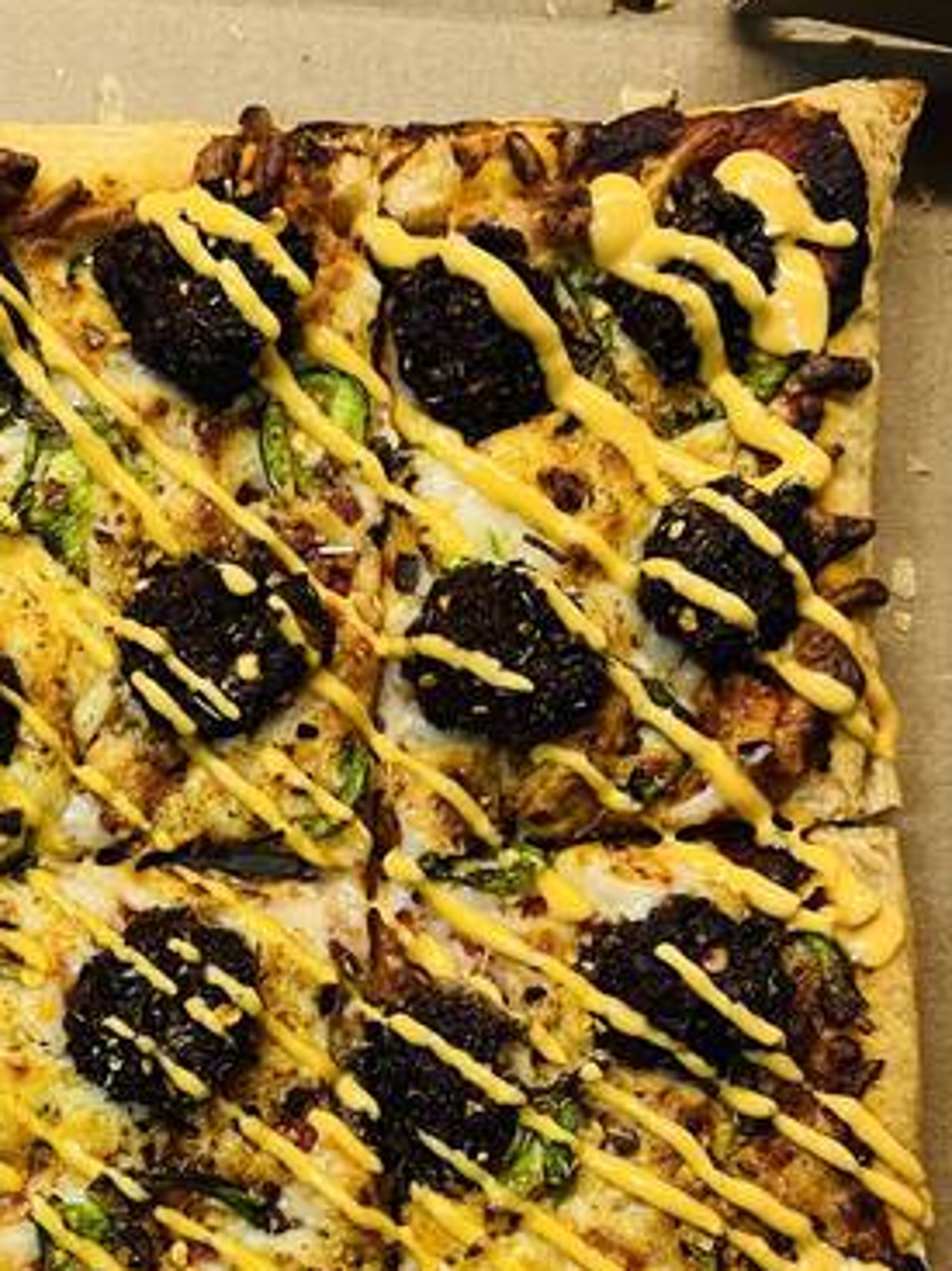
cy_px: 868
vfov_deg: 36.4
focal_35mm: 52
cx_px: 142
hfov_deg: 27.3
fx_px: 1908
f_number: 1.6
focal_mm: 5.1
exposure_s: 1/60
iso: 160
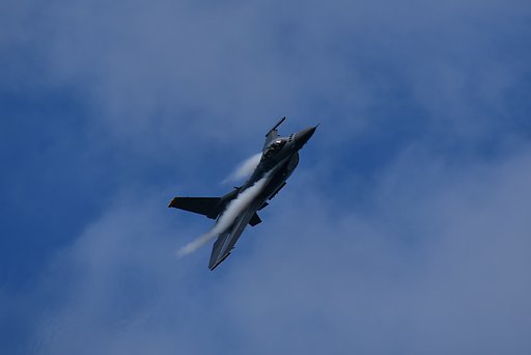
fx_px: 7379
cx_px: 266
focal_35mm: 500
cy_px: 178
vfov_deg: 2.8
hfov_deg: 4.1
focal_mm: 500
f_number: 8
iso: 160
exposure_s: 1/1250
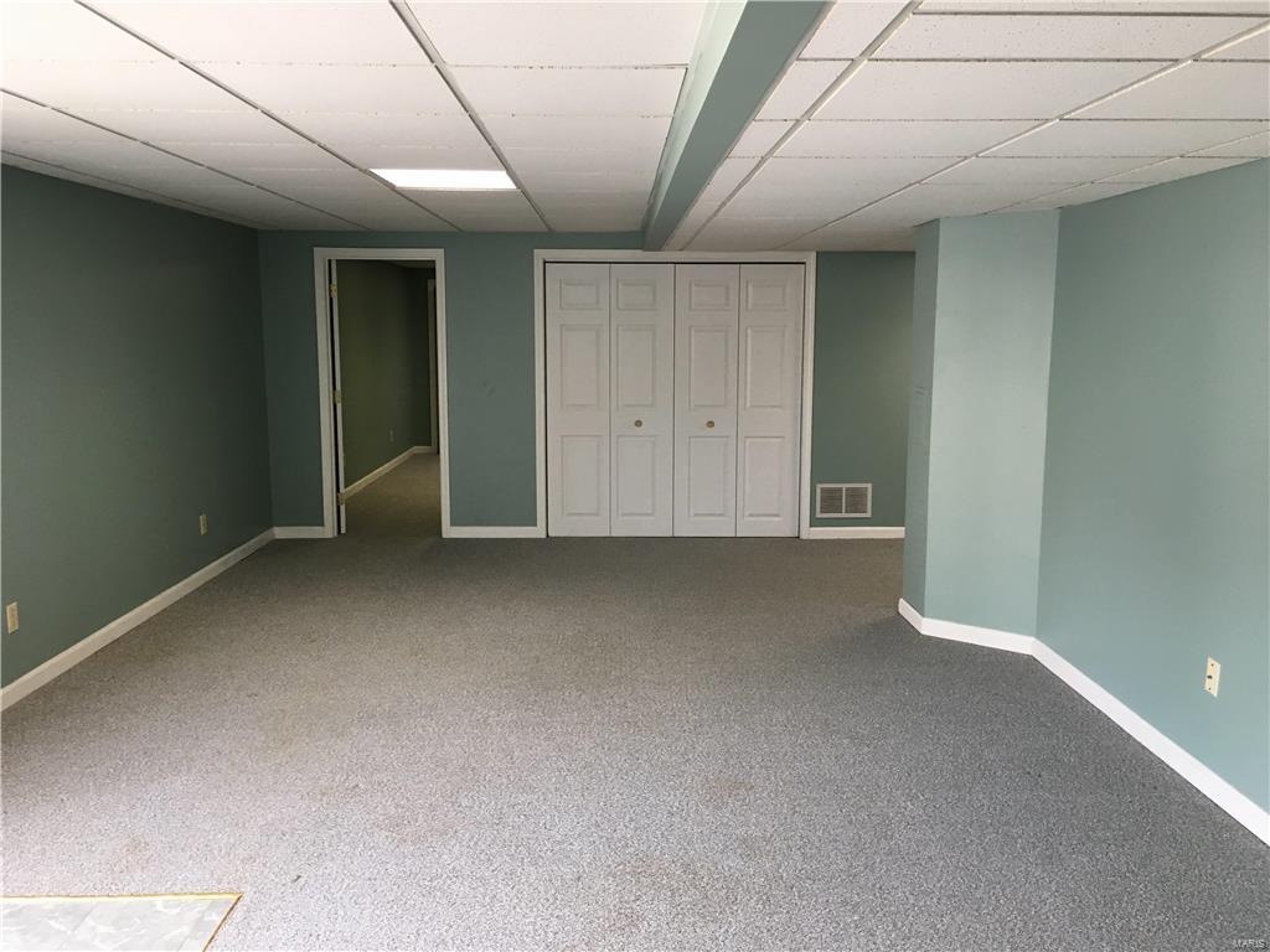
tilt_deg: -9.3
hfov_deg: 61.7
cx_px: 635
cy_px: 476
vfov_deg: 48.2
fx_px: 1064
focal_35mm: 29
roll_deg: +0.3
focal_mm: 4.15
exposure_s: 1/30
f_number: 2.2
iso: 40
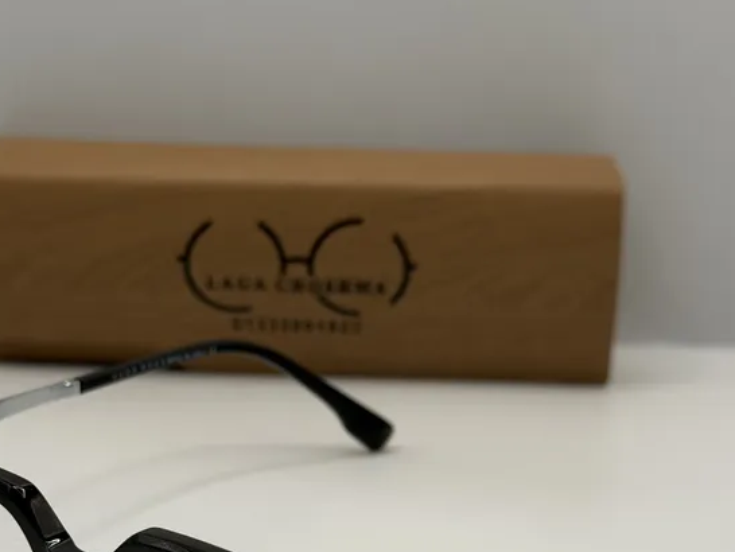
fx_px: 1912
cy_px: 485
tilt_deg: -20.9
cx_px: 332
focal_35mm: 90
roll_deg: -0.4
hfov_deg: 21.8
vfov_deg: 16.2
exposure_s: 1/460
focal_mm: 6.76
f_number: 1.78
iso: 64
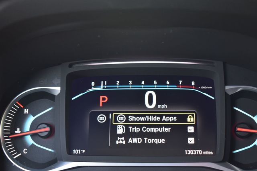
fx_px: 482
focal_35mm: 68
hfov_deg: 29.9
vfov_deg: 20.1
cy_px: 86
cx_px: 128
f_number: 6.3
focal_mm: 45
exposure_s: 1/15
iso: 560
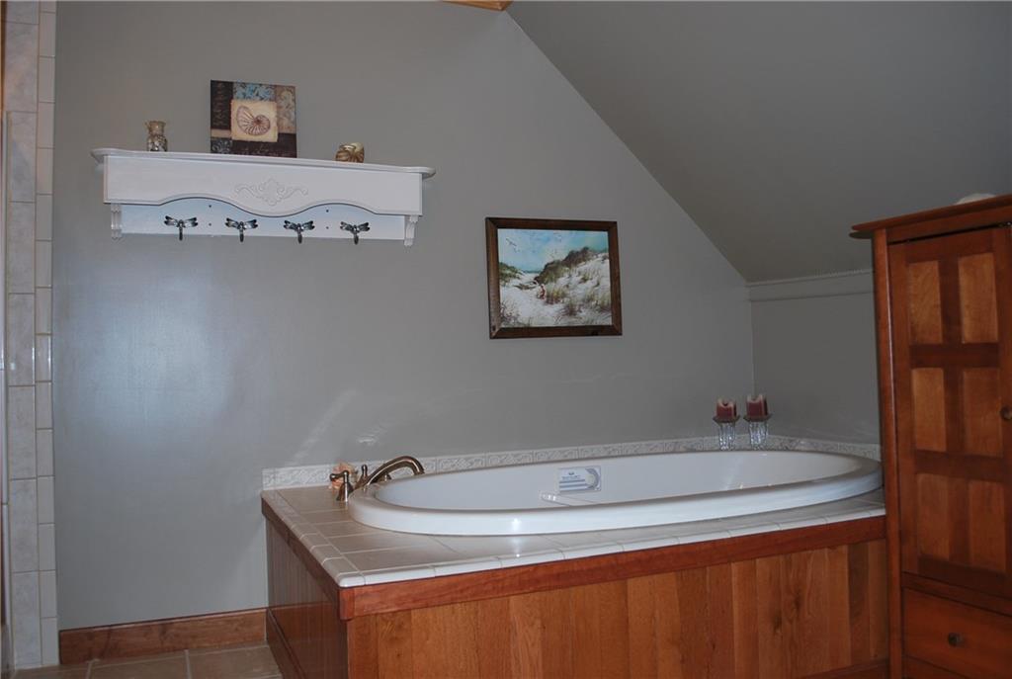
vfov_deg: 43.8
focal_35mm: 30
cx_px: 506
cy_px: 340
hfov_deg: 61.8
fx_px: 845
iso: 200
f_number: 3.8
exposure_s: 1/60
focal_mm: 20
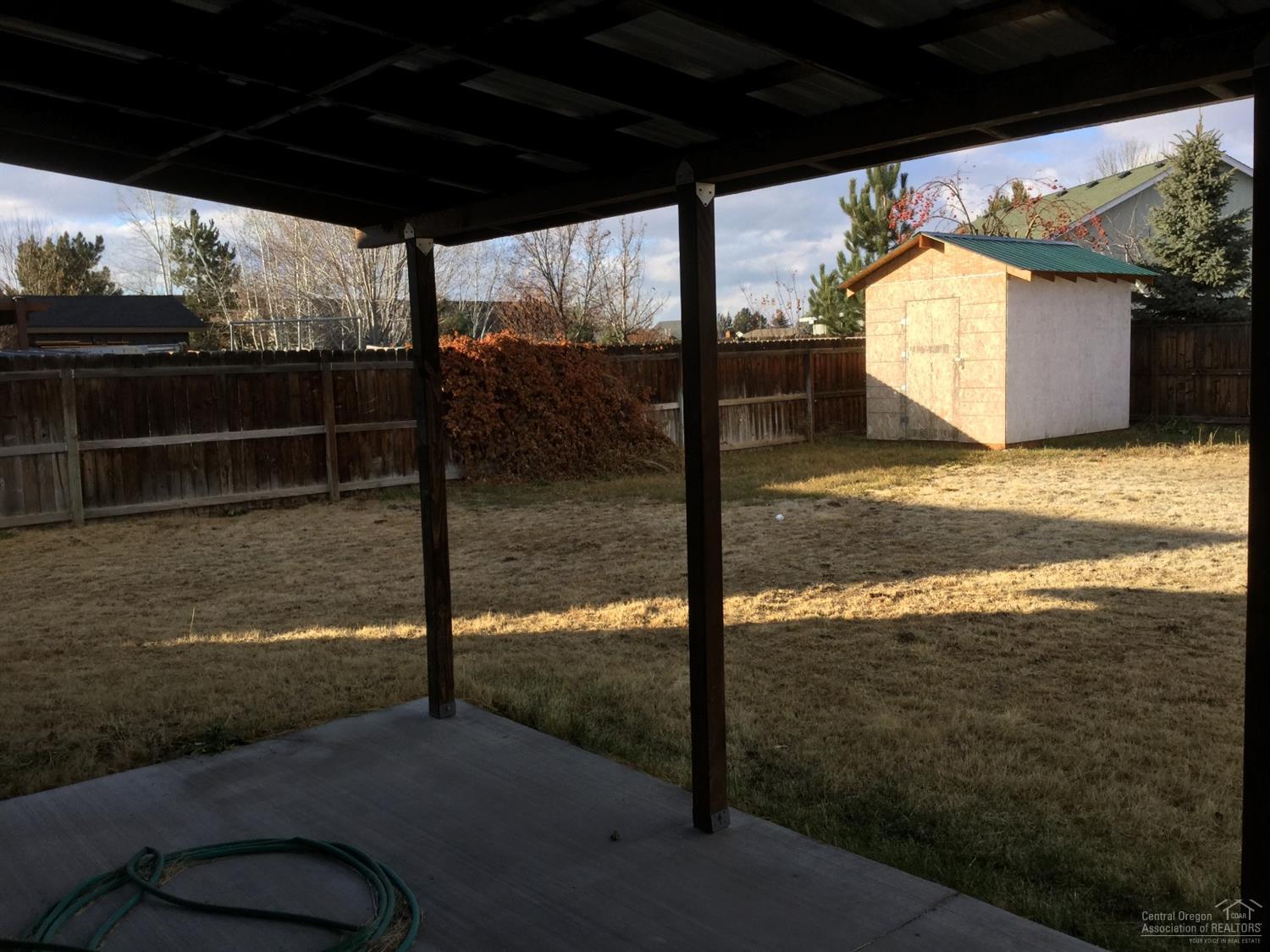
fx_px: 1137
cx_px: 635
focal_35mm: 31
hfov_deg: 58.4
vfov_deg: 45.4
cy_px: 476
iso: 25
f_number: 2.4
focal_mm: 3.3
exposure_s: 1/769
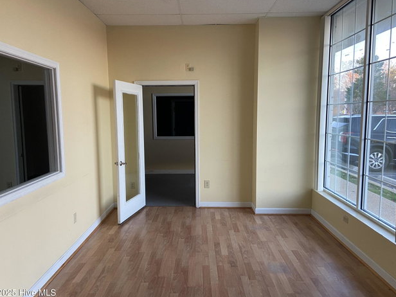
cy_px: 152
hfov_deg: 65.3
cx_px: 195
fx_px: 309
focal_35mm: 27
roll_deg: +0.5
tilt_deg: -6.5
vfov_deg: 51.3
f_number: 1.8
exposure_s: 1/73
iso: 125
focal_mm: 4.25
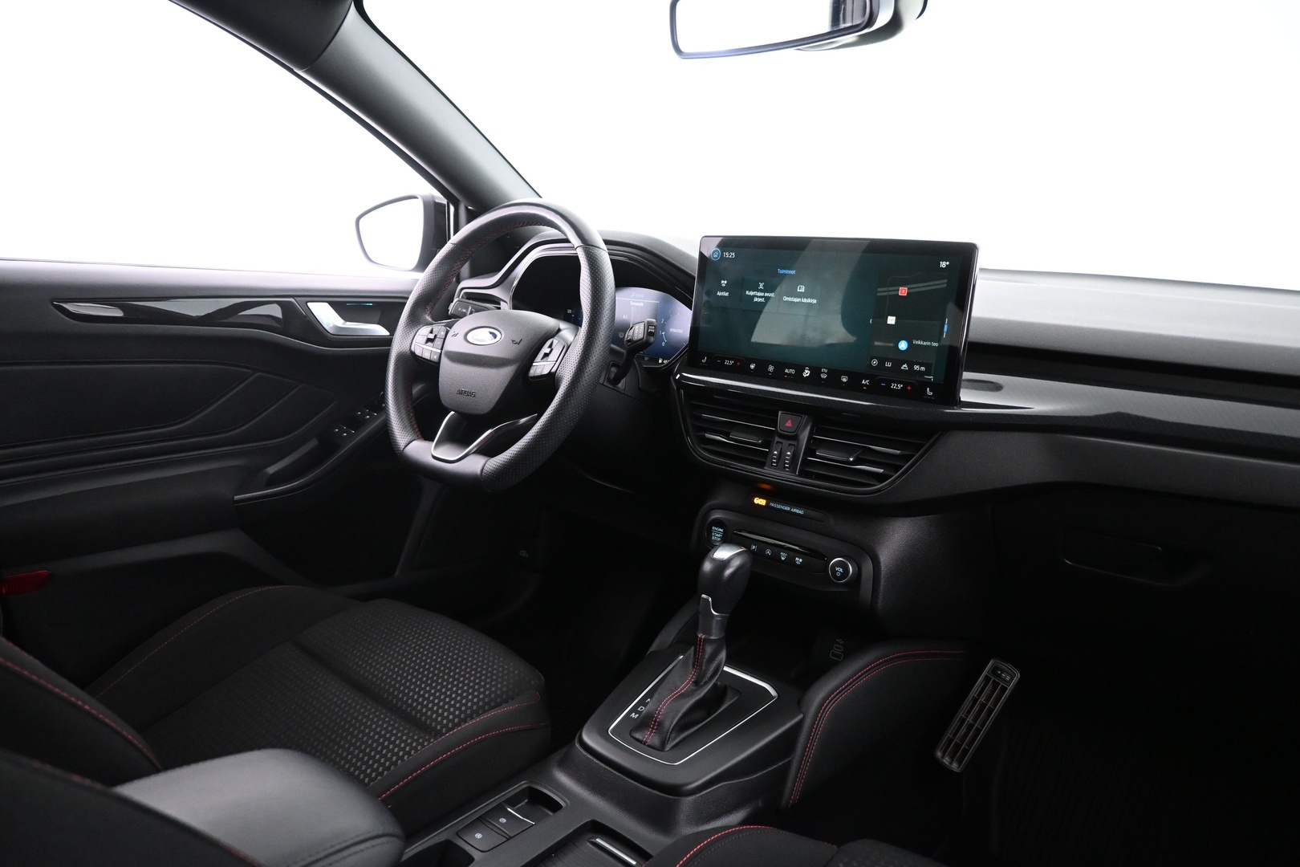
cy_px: 434
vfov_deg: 53.1
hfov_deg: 73.7
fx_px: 867
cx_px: 650
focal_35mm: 24
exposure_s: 1/25
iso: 4500
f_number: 3.5
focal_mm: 16
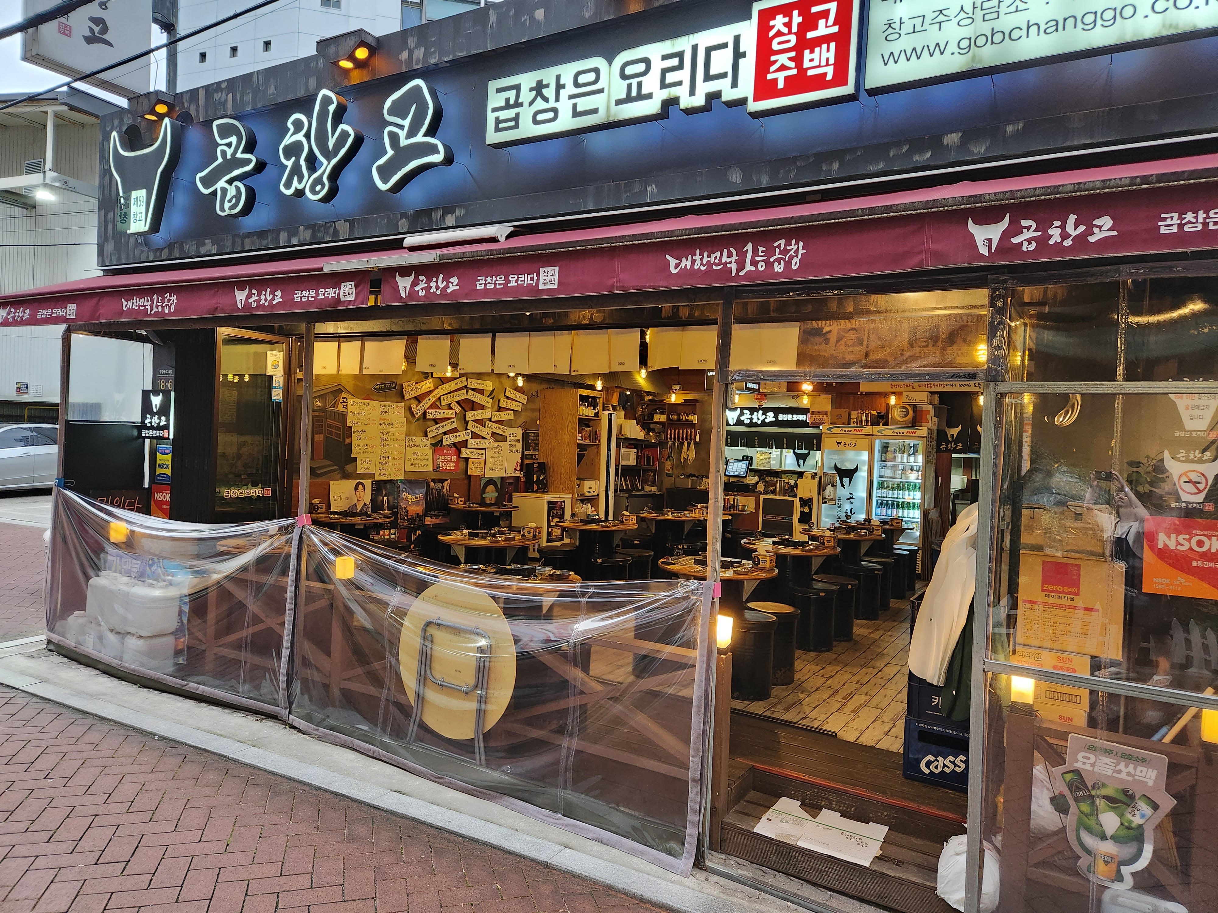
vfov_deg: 58.9
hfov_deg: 73.9
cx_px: 609
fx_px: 809
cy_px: 456
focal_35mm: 23
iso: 400
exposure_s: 1/120
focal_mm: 5.4
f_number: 1.8
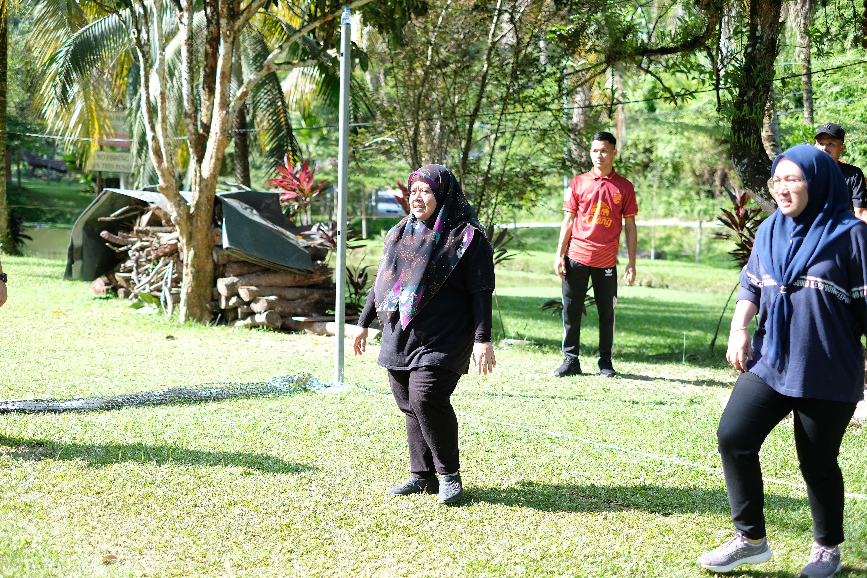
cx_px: 434
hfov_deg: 37.5
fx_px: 1276
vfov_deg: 25.5
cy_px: 289
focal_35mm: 53
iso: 400
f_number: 2
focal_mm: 35
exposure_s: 1/2000
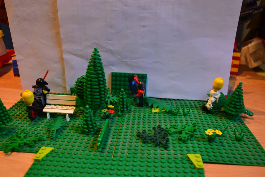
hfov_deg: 57.2
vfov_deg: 40.0
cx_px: 132
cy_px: 88
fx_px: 243
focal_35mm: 33
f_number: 5
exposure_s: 1/15
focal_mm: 22
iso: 800
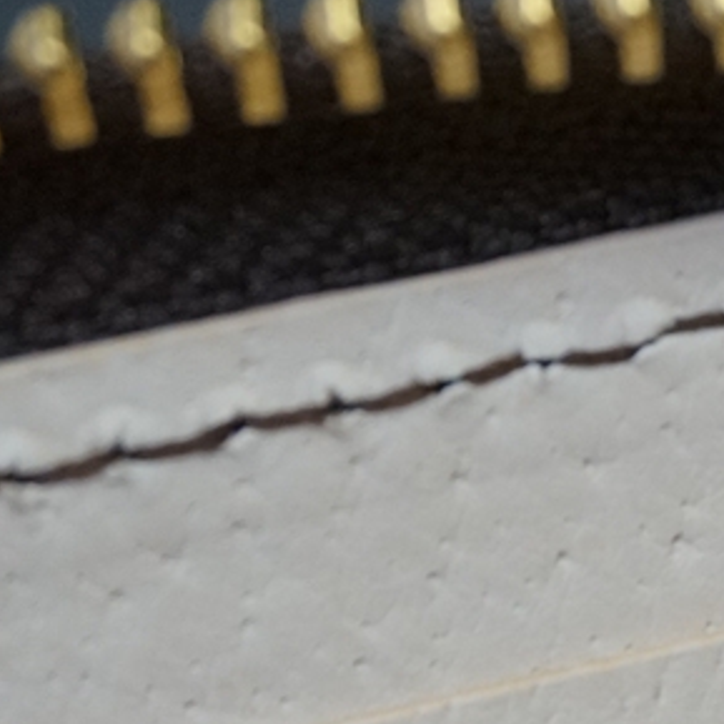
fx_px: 3875
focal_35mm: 164
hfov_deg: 10.2
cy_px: 656
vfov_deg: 10.6
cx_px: 1220
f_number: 5
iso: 1000
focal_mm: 31
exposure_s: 1/160
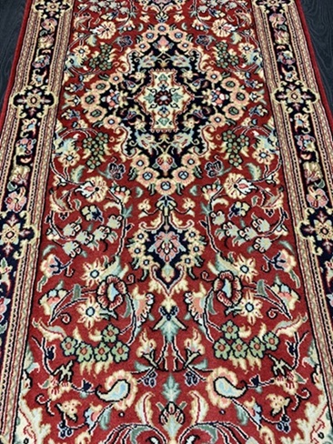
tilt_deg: -65.2
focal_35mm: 26
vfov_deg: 67.3
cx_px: 166
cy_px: 222
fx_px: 333
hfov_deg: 53.1
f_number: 1.8
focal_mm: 4.25
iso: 100
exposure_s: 1/60
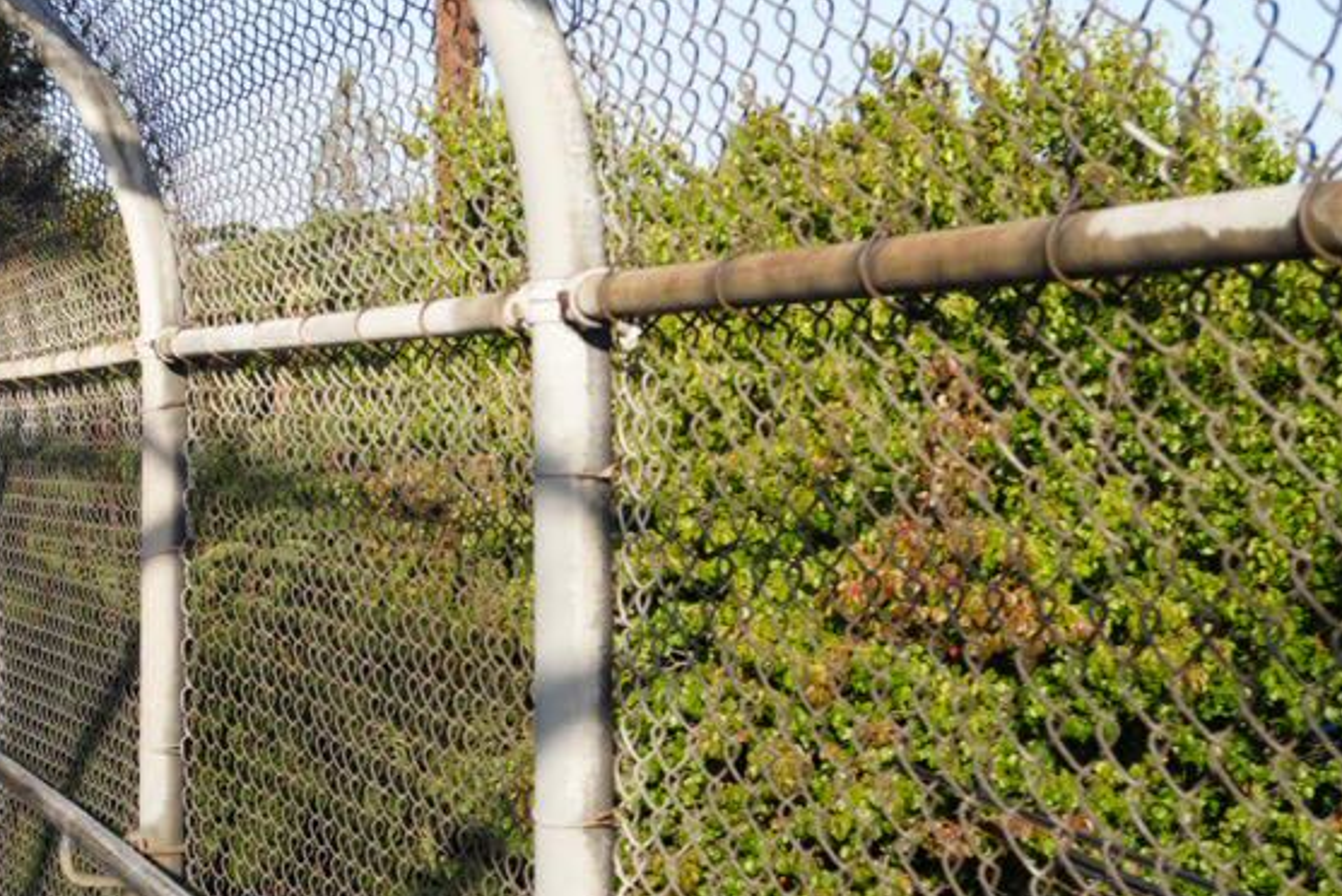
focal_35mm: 90
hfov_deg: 20.3
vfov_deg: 15.2
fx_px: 3362
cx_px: -477
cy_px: 559
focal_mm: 20.7
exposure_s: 1/320
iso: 100
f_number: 5
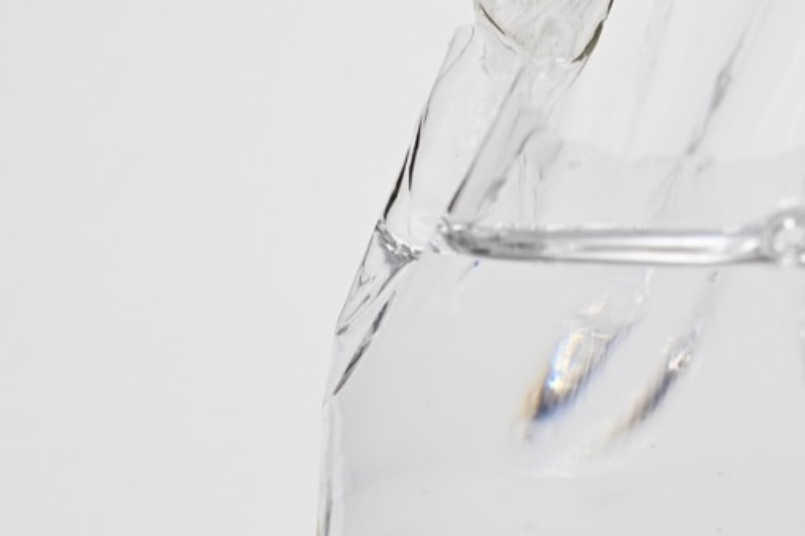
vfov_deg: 9.4
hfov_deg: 14.0
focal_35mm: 145
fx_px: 3250
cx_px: 667
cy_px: 289
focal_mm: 35
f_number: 4.5
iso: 400
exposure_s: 1/125
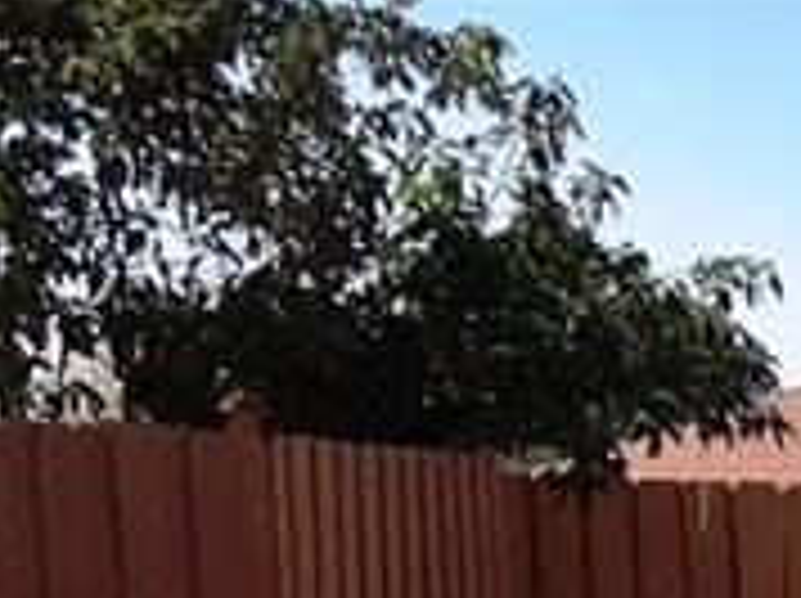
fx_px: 3859
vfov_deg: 7.8
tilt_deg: -16.3
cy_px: 1718
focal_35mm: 167
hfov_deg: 10.5
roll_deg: -1.9
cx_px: 1791
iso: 25
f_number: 2.2
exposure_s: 1/1709
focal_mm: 4.15
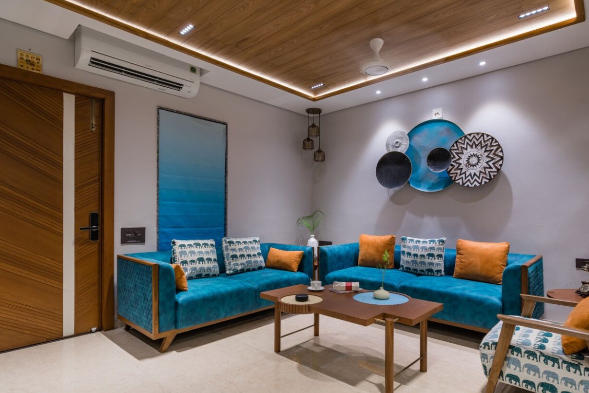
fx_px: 327
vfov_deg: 61.8
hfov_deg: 83.8
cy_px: 215
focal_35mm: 20
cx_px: 319
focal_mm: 16
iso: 100
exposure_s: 1/2.5
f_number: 9
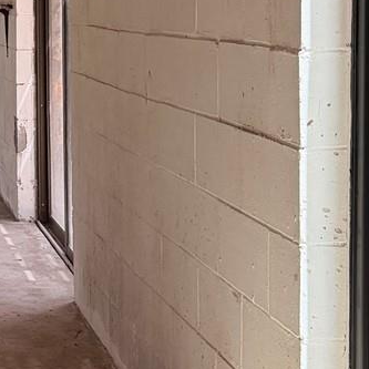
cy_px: 64
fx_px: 1230
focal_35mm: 102
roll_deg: +1.2
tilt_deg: -3.1
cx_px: -287
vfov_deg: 16.9
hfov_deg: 14.9
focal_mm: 6.76
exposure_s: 1/200
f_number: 1.78
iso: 200
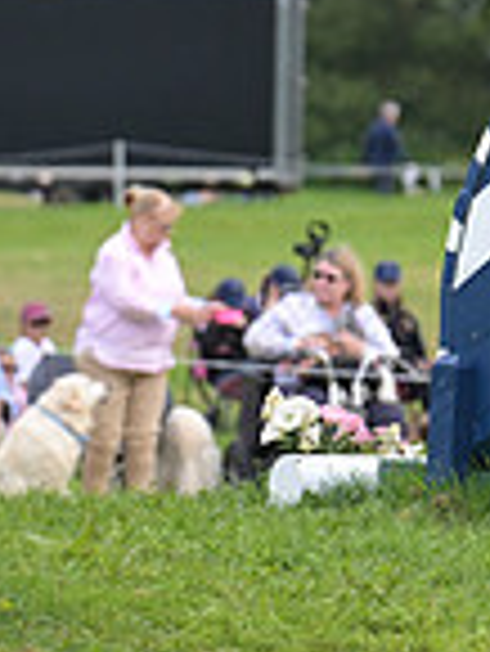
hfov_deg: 1.9
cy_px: -92
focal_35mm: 769
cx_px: 1007
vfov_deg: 2.6
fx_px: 14493
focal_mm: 200
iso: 1100
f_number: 5.6
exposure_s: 1/1250
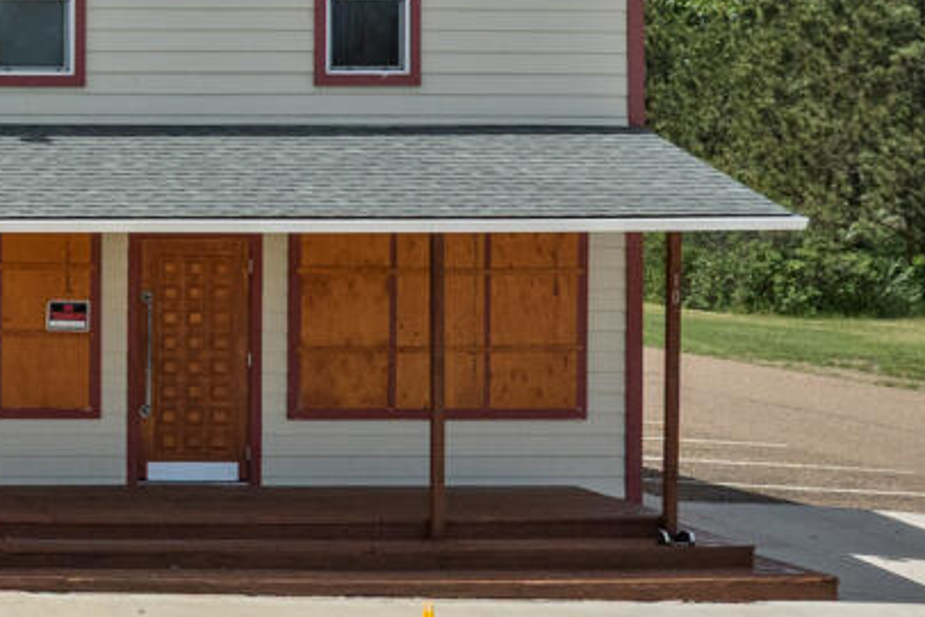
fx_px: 2699
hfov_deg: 16.2
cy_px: 150
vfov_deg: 13.0
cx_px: -767
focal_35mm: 105
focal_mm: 12.29
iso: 200
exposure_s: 1/800
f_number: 6.3
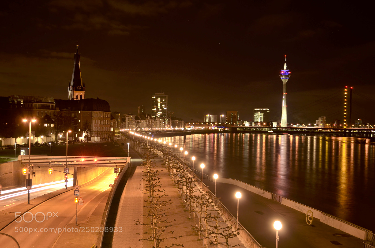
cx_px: 188
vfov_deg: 27.9
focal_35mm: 48
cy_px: 124
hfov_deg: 41.2
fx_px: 499
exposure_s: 8
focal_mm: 32
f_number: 4.8
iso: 125
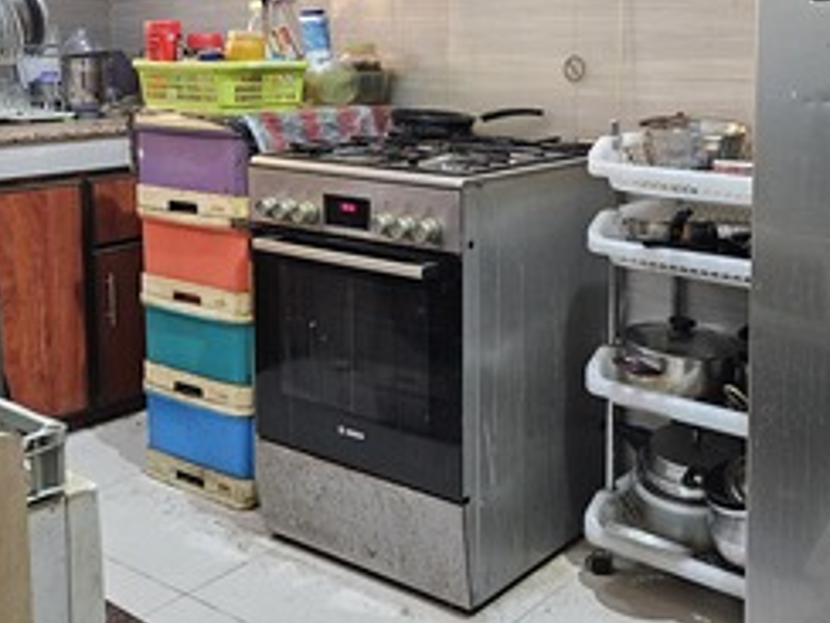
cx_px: 597
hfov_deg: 42.8
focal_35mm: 43
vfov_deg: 32.8
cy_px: 141
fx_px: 1031
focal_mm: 5.4
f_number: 1.8
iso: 640
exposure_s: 1/100
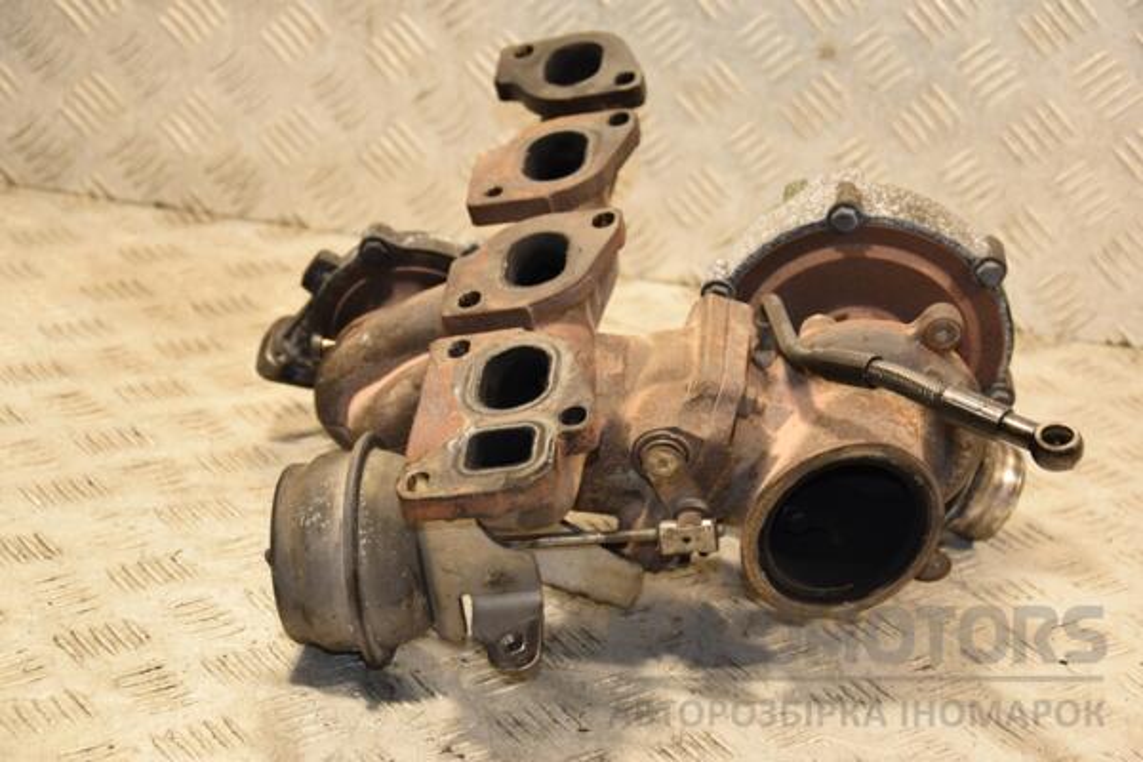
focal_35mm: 87
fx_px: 2762
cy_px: 381
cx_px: 572
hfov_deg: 23.4
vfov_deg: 15.7
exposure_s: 1/100
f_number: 5
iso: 800
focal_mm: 58
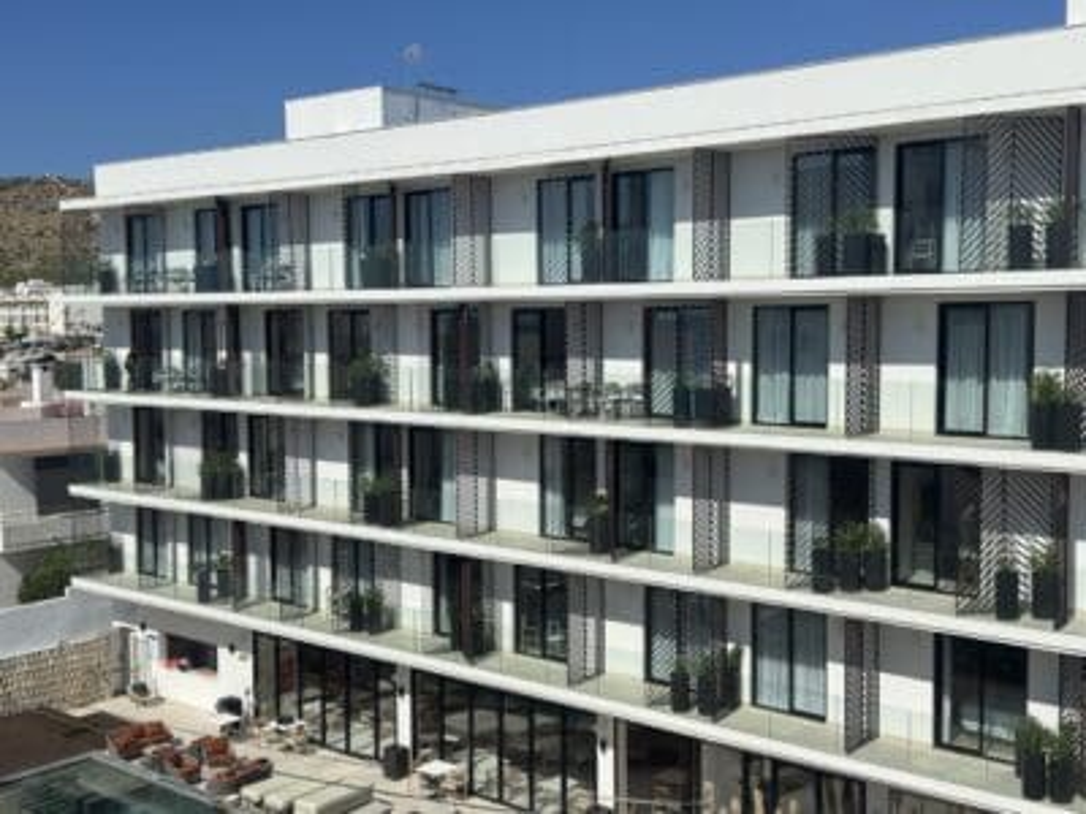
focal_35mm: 42
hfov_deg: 44.8
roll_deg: +0.6
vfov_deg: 34.3
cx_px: 543
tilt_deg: -4.8
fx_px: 1318
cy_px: 407
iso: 100
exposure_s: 1/15385
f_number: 1.78
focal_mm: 6.86
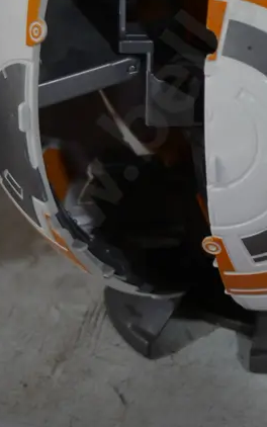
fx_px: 838
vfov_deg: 25.8
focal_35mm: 72
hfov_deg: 17.5
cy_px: -74
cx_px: 295
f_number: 3.5
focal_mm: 14
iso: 400
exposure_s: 1/60
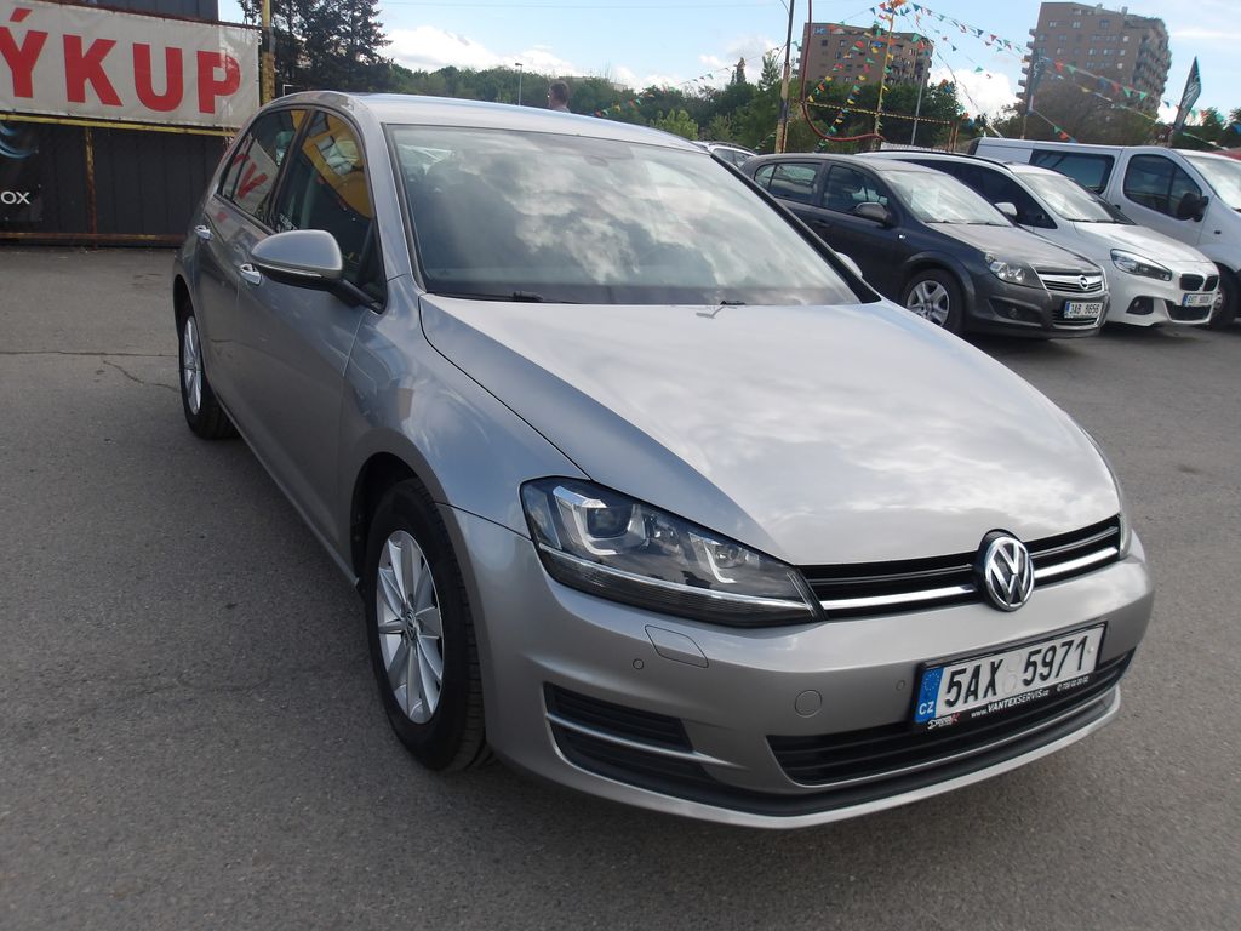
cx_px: 620
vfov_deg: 51.4
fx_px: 968
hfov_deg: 65.3
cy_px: 466
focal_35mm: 27
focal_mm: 4.9
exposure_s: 1/876
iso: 100
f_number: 3
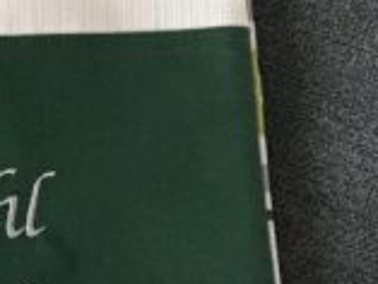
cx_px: -320
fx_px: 1213
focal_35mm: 111
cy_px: 106
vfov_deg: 13.3
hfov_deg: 15.1
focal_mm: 4.15
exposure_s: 1/33
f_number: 2.2
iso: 160
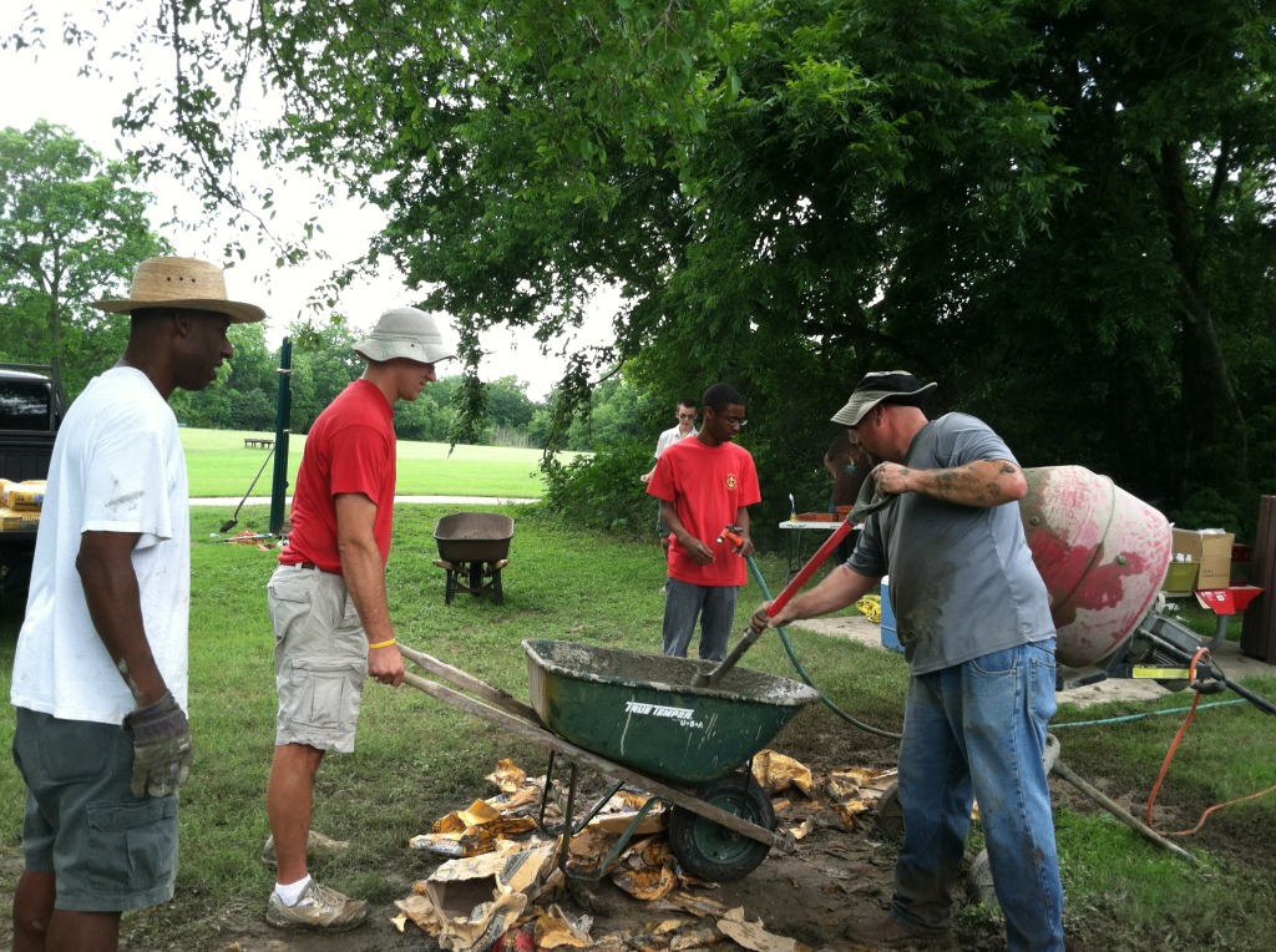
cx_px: 638
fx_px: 1288
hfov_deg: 52.7
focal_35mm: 35
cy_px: 476
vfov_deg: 40.6
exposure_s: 1/130
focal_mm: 3.85
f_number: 2.8
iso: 80
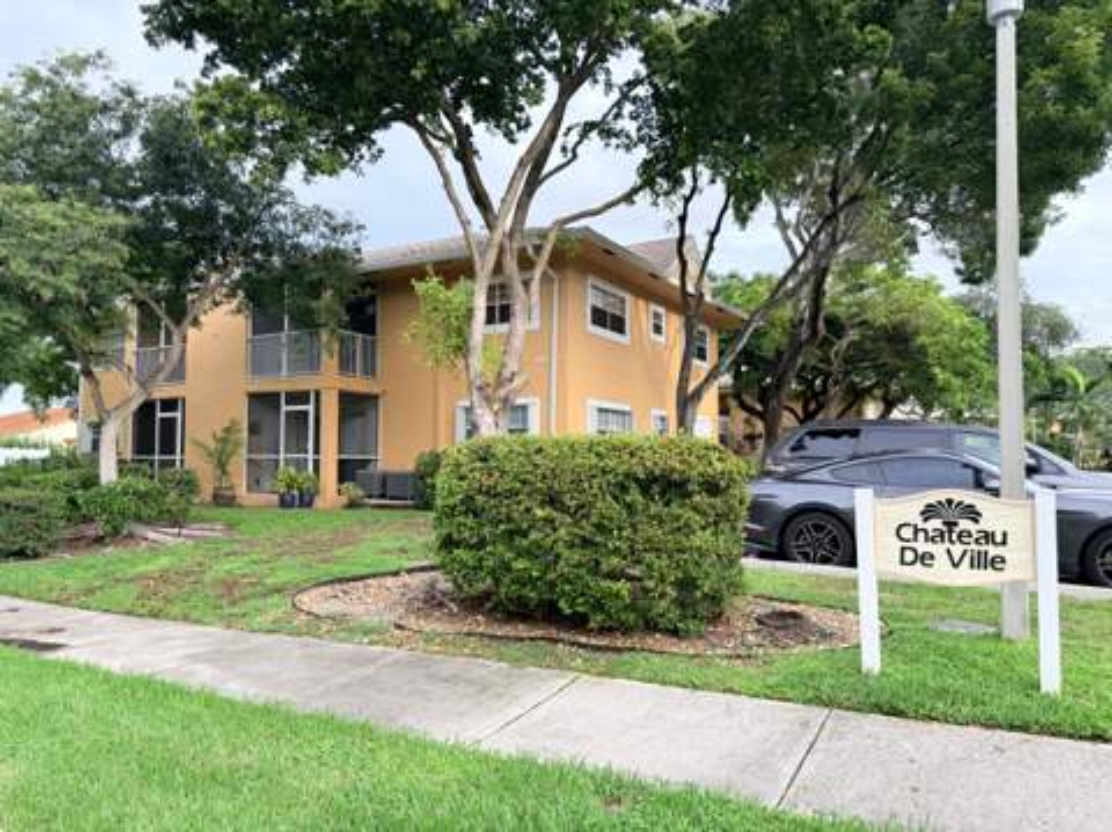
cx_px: 556
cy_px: 416
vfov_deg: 56.7
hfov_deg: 71.7
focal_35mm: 24
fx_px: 770
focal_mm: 6.76
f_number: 1.78
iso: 100
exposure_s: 1/689
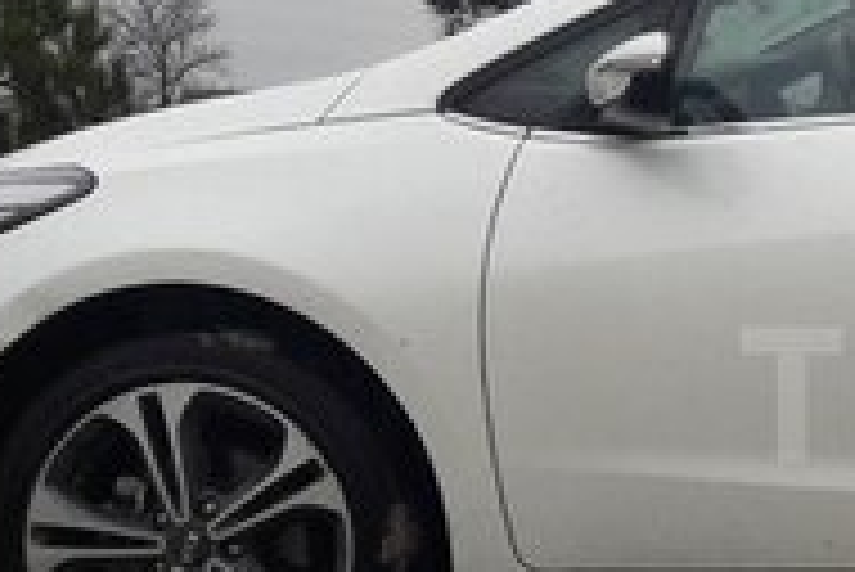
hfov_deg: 18.4
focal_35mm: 101
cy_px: 394
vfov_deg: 13.6
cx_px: 1202
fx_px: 2401
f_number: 1.9
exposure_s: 1/882
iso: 40
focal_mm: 3.7
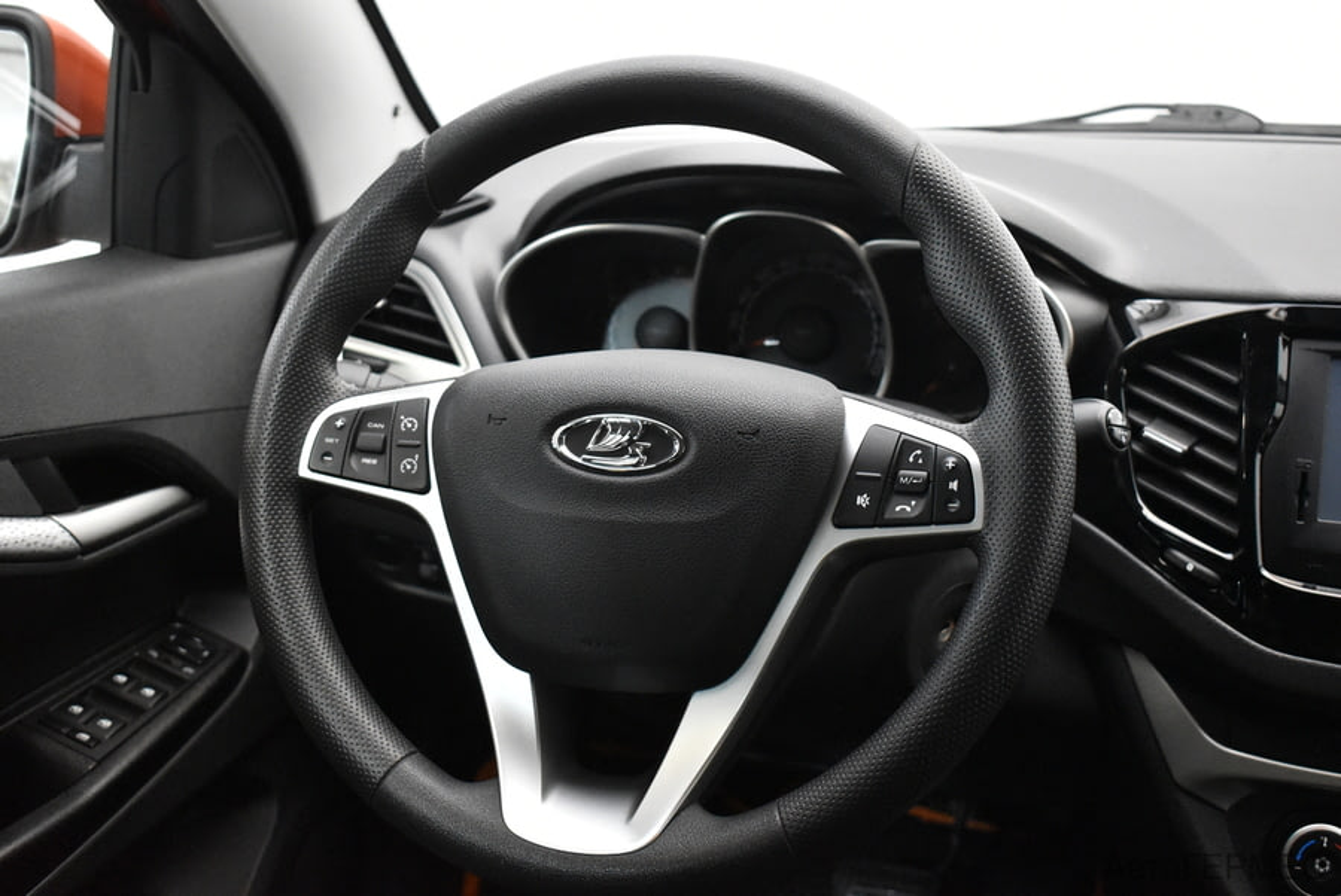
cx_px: 670
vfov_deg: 30.9
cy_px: 448
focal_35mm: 44
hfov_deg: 44.9
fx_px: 1622
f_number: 4.2
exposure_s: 1/50
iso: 5000
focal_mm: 29
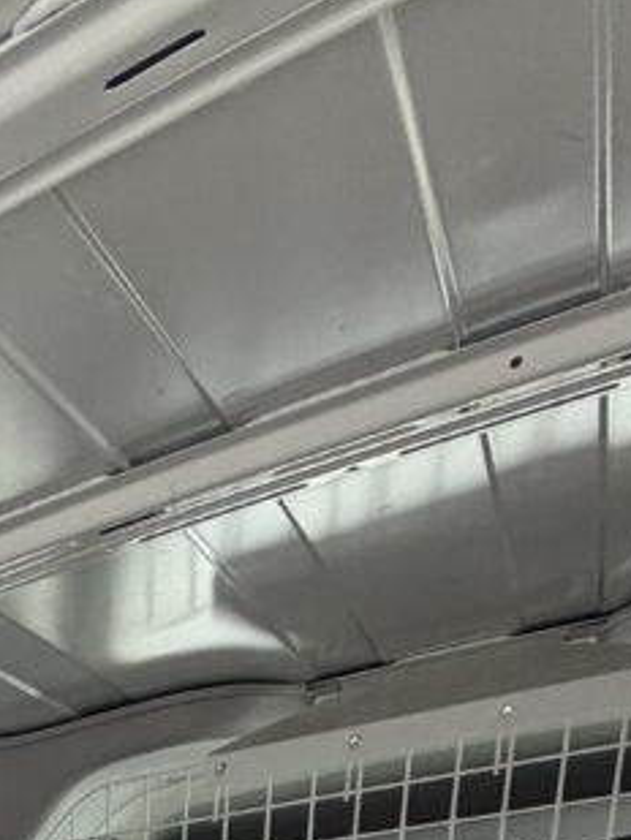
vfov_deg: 24.9
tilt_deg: -13.4
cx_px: -403
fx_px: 1166
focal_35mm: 48
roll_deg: +5.5
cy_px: 1385
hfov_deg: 22.5
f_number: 2.2
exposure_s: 1/121
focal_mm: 2.22
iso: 100
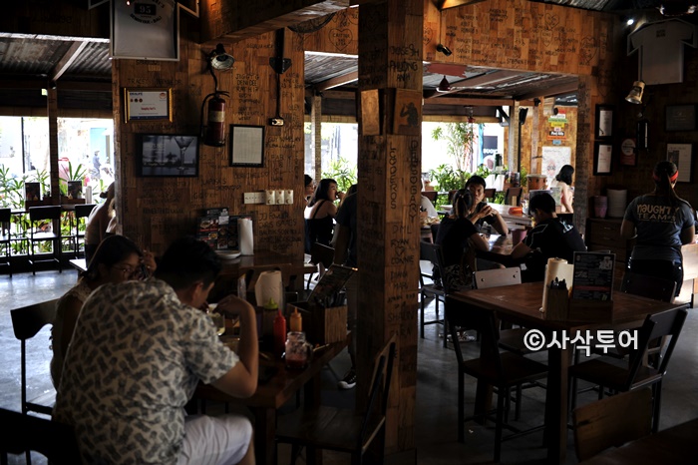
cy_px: 232
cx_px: 349
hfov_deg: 54.5
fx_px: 678
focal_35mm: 35
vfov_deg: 37.8
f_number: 4
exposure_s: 1/60
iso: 250
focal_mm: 35
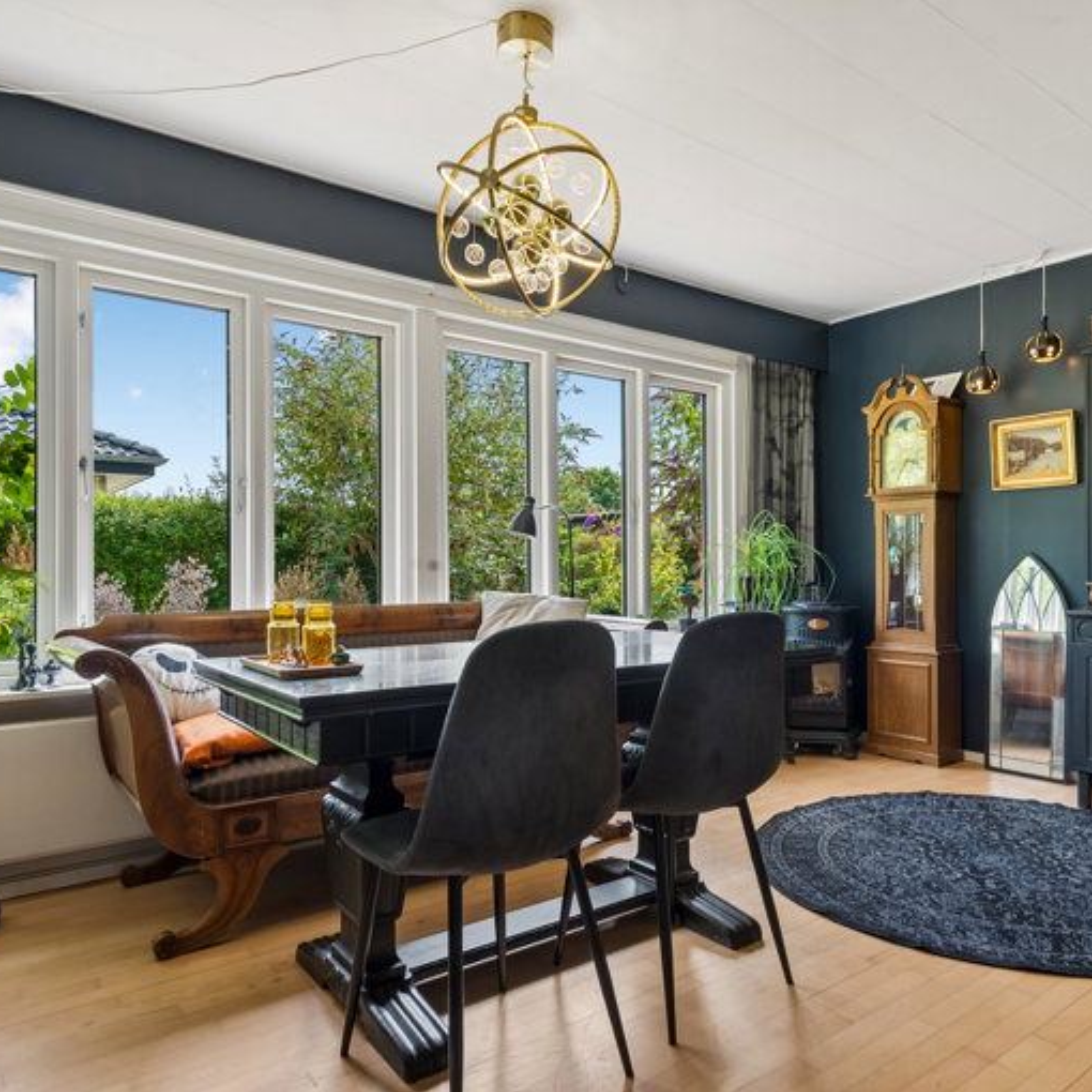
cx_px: 655
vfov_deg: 65.0
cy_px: 568
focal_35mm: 24
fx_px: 857
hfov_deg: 64.4
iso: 200
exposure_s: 1/6
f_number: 10
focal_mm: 18
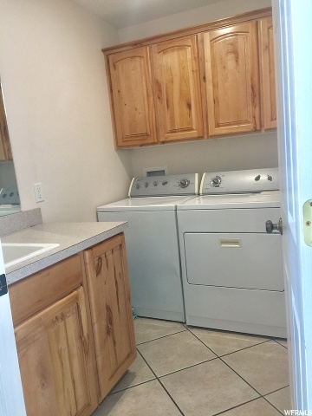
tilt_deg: -6.0
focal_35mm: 29
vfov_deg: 61.7
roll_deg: +4.8
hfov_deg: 48.2
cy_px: 208
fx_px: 349
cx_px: 156
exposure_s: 1/30
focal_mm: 4.15
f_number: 2.2
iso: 50
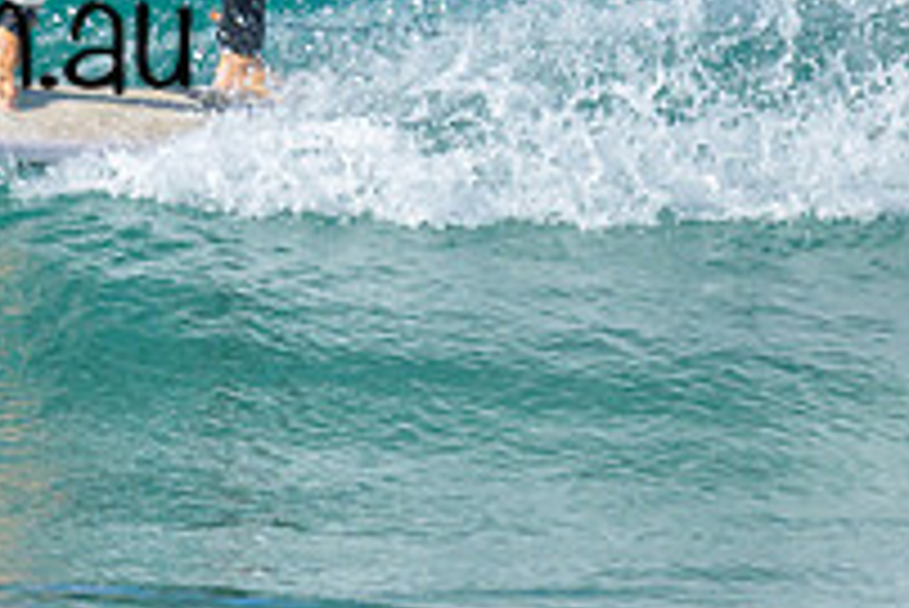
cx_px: -293
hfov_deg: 0.7
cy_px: -93
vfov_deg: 0.4
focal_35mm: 3155
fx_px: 79718
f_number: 6.3
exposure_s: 1/2000
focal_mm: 800
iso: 320
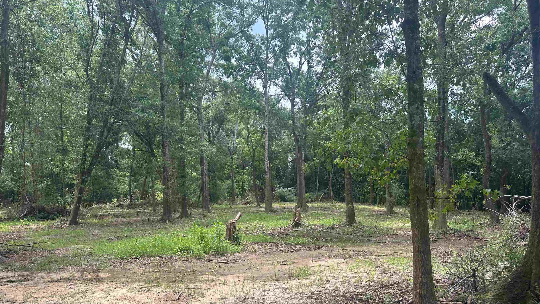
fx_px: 387
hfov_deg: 69.9
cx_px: 277
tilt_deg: +0.1
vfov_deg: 42.7
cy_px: 181
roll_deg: +0.3
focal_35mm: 27
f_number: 1.78
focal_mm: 6.86
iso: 80
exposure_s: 1/680
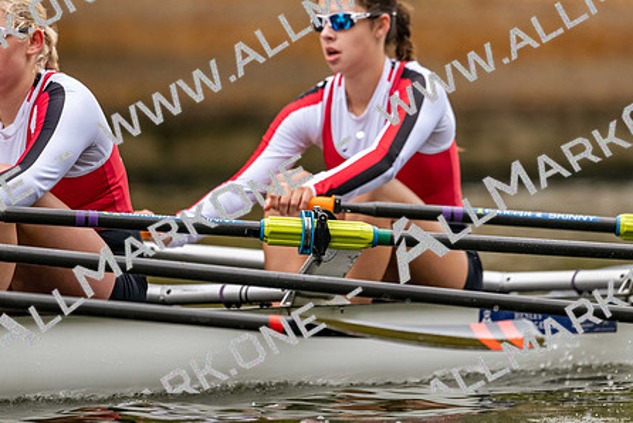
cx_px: 271
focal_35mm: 520
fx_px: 9149
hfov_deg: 4.0
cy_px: 150
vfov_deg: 2.6
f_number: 4.5
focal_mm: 400
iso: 2800
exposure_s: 1/2500
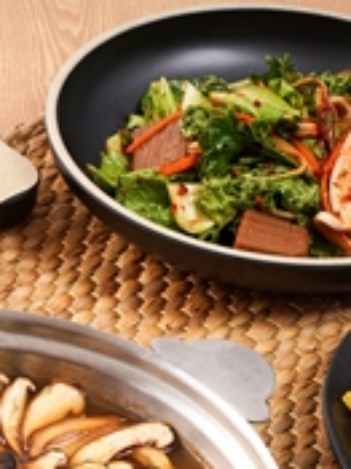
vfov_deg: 13.0
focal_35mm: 151
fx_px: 2044
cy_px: 403
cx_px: -46
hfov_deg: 9.7
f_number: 11
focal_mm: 50
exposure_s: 1/125
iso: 200
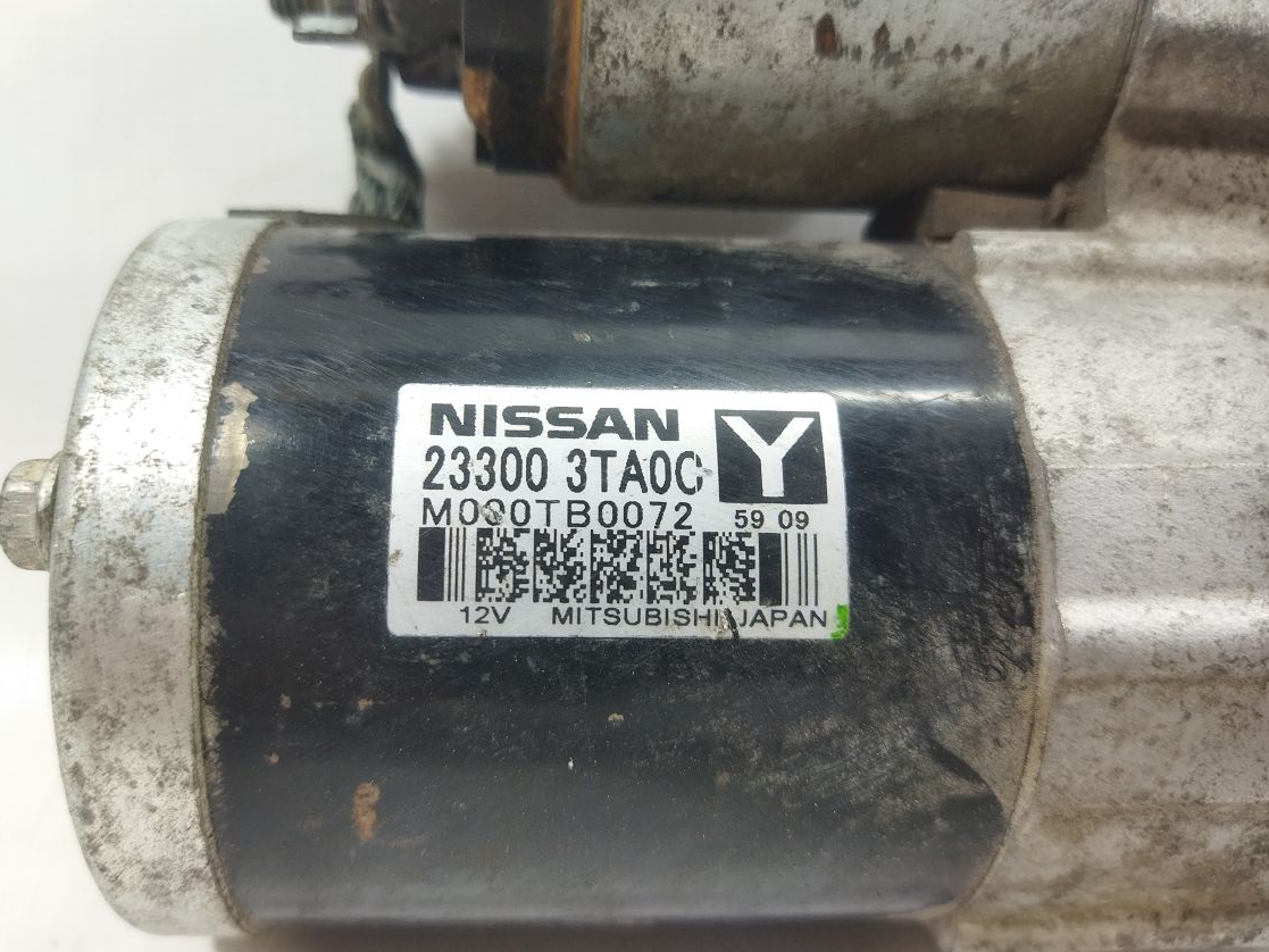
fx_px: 1063
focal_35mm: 29
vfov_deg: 48.2
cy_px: 451
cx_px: 595
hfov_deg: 61.6
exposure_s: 1/50
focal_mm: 4.71
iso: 107
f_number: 1.79
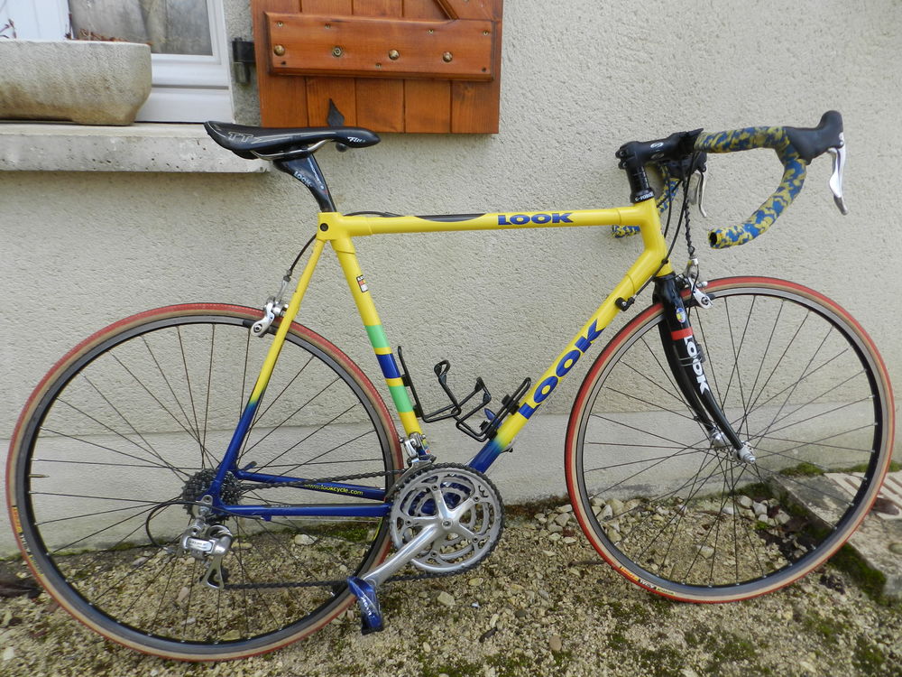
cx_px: 451
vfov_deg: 58.9
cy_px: 338
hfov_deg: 73.9
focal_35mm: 23
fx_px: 599
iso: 160
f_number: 3.4
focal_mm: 4
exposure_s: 1/400
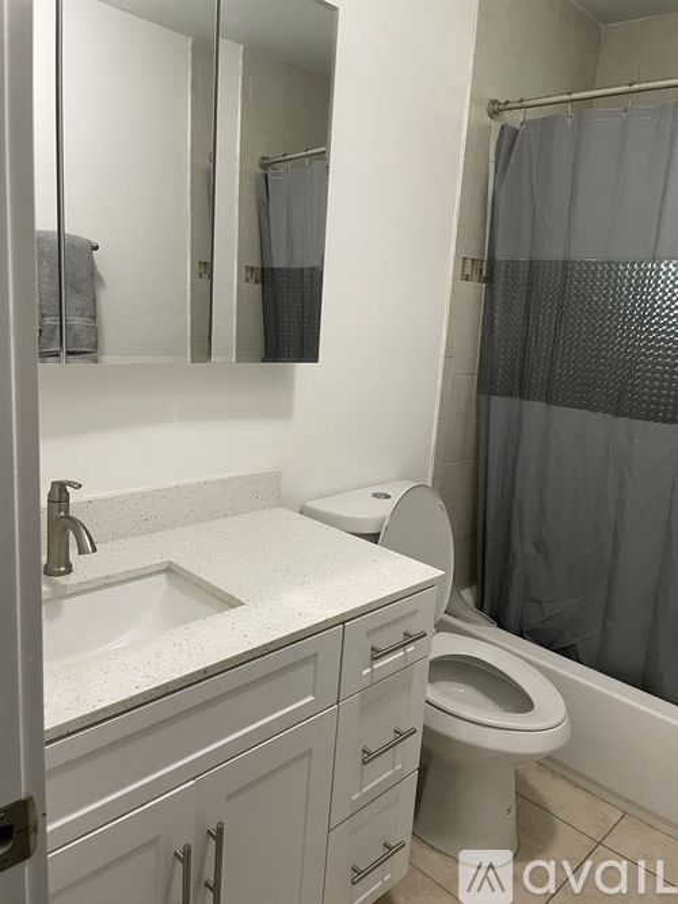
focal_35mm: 26
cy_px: 452
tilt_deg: -11.5
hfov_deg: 53.0
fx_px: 679
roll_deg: -3.7
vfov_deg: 67.3
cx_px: 339
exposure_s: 1/60
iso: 200
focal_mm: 4.2
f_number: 1.6
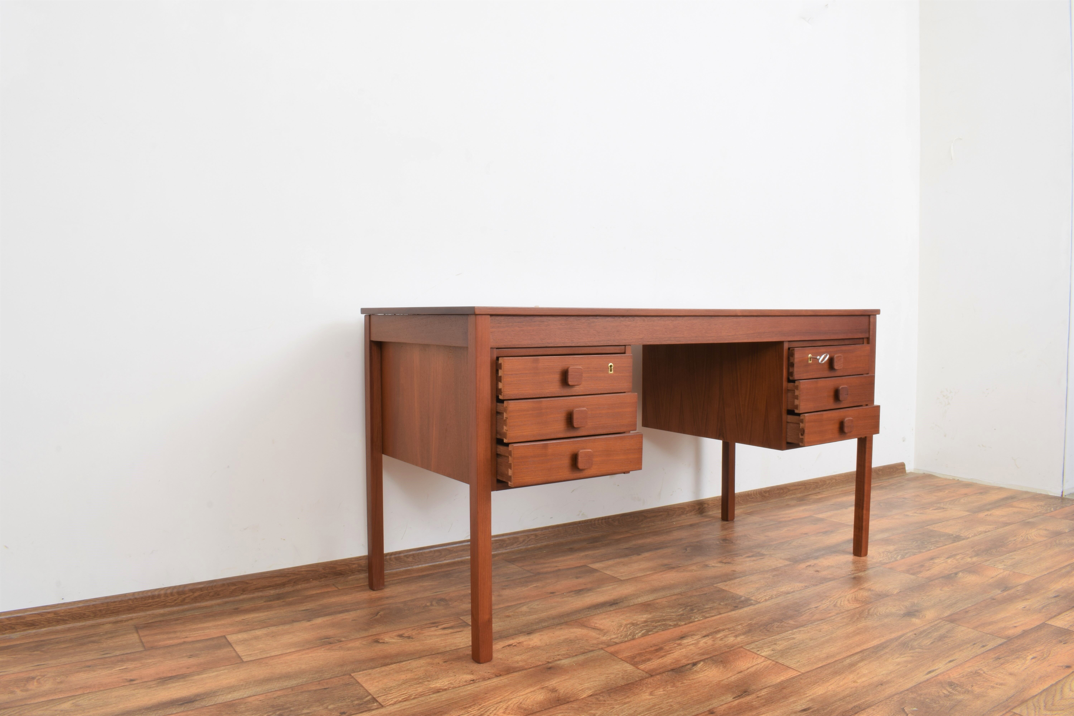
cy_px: 358
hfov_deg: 67.4
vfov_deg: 47.9
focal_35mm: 27
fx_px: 805
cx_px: 537
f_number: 22
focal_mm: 18
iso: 100
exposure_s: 4
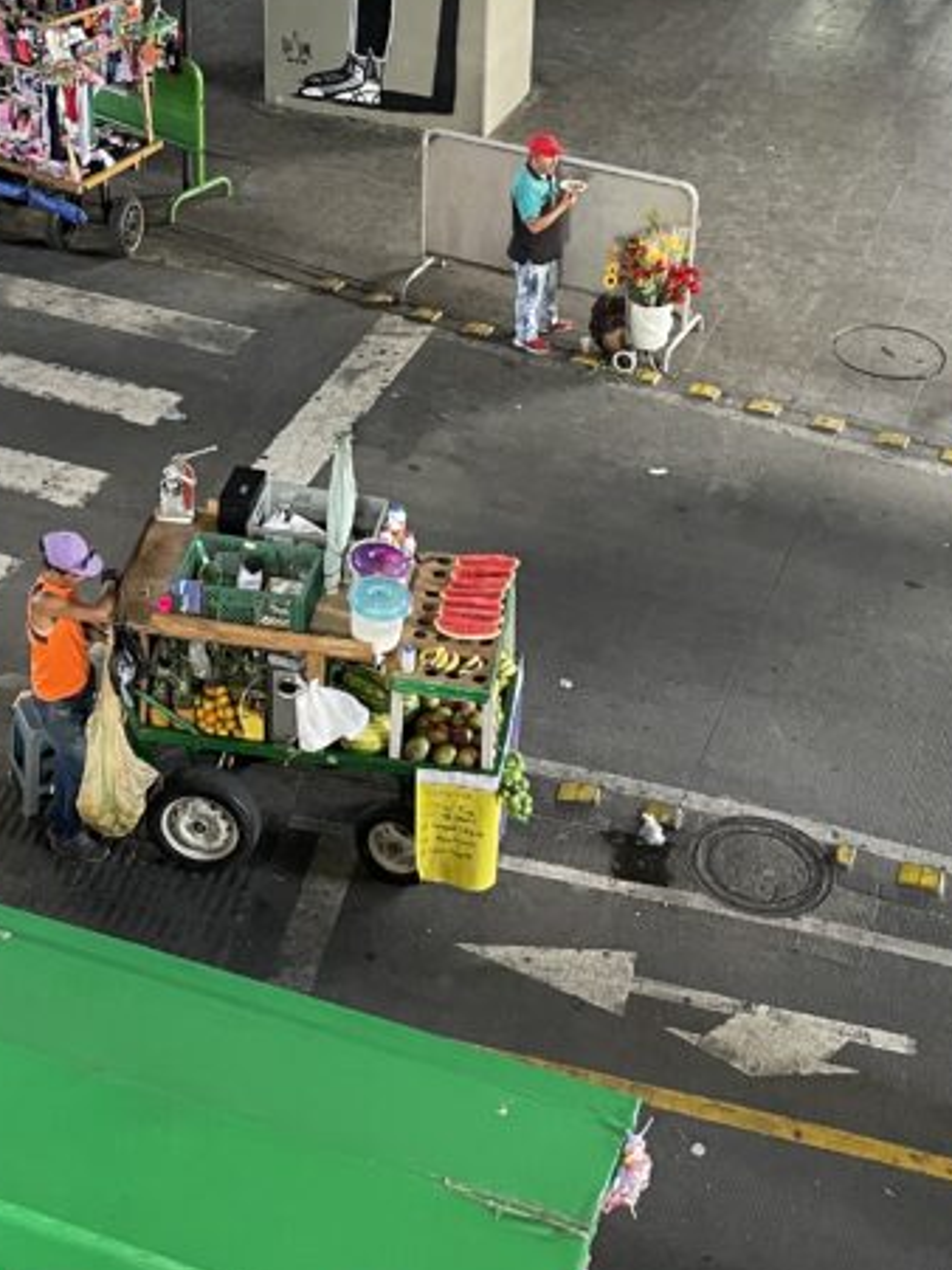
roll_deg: +0.9
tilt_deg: -23.3
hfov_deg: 24.6
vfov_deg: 31.5
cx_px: 273
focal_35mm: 59
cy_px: 186
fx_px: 2164
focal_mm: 4.2
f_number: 1.6
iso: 125
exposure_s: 1/88
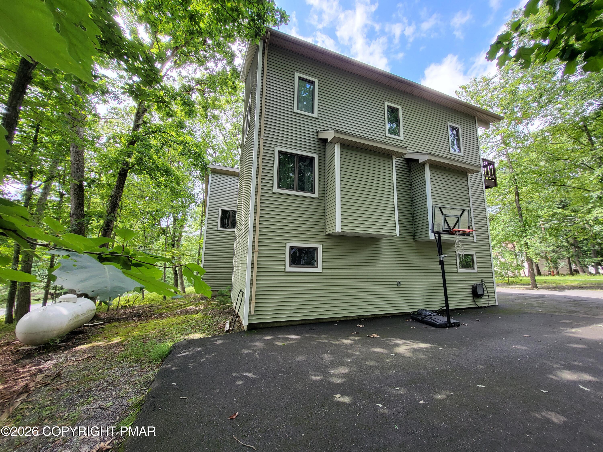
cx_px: 302
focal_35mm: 13
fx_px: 226
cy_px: 226
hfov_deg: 106.2
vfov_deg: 89.9
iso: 32
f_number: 2.2
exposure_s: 1/120
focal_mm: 1.74
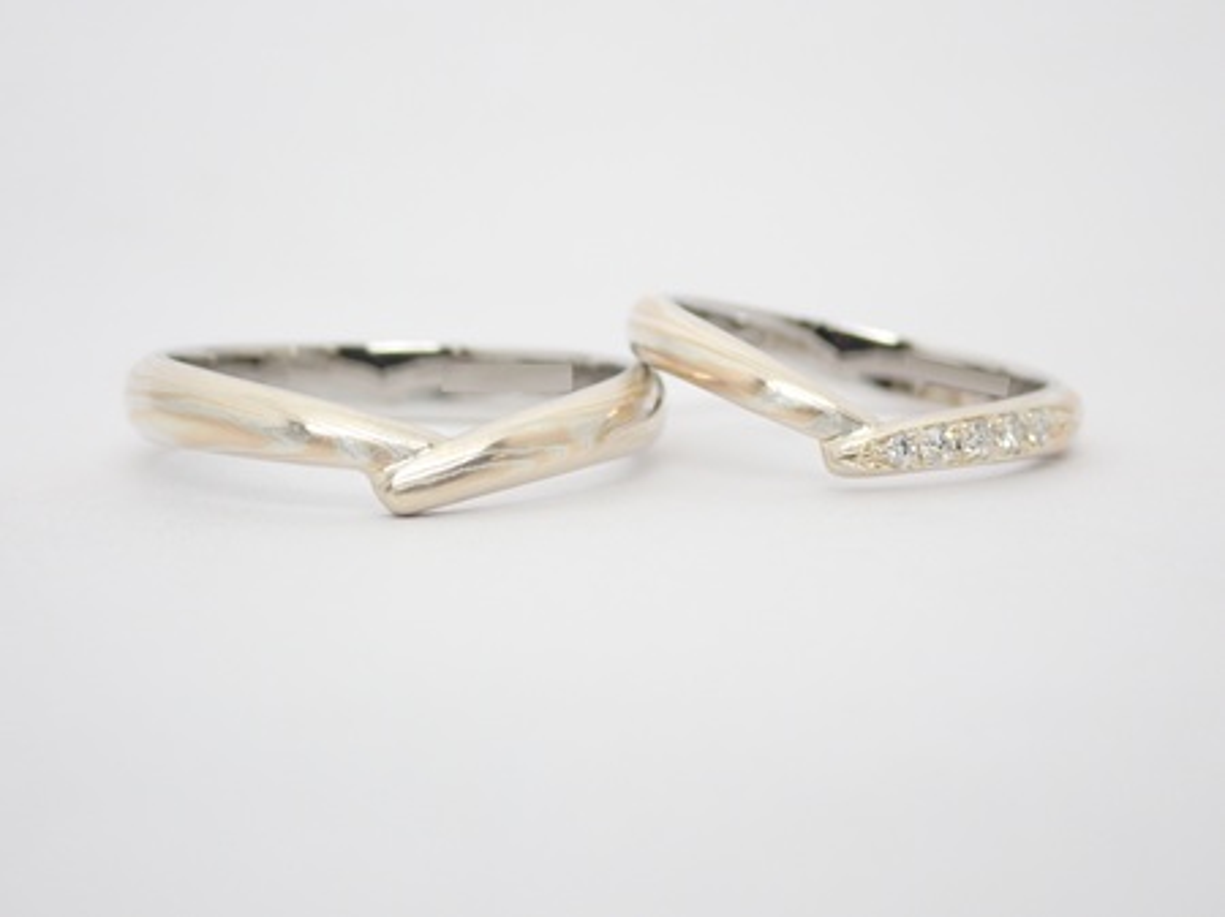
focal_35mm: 77
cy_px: 458
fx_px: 2723
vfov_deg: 19.1
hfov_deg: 25.3
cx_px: 612
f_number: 4.1
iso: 200
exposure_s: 1/100
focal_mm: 13.65
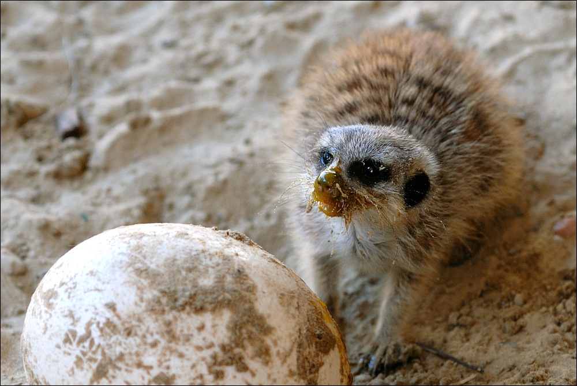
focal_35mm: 117
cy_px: 193
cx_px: 288
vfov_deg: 11.7
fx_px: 1876
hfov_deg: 17.5
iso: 200
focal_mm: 78
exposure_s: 1/250
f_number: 2.8
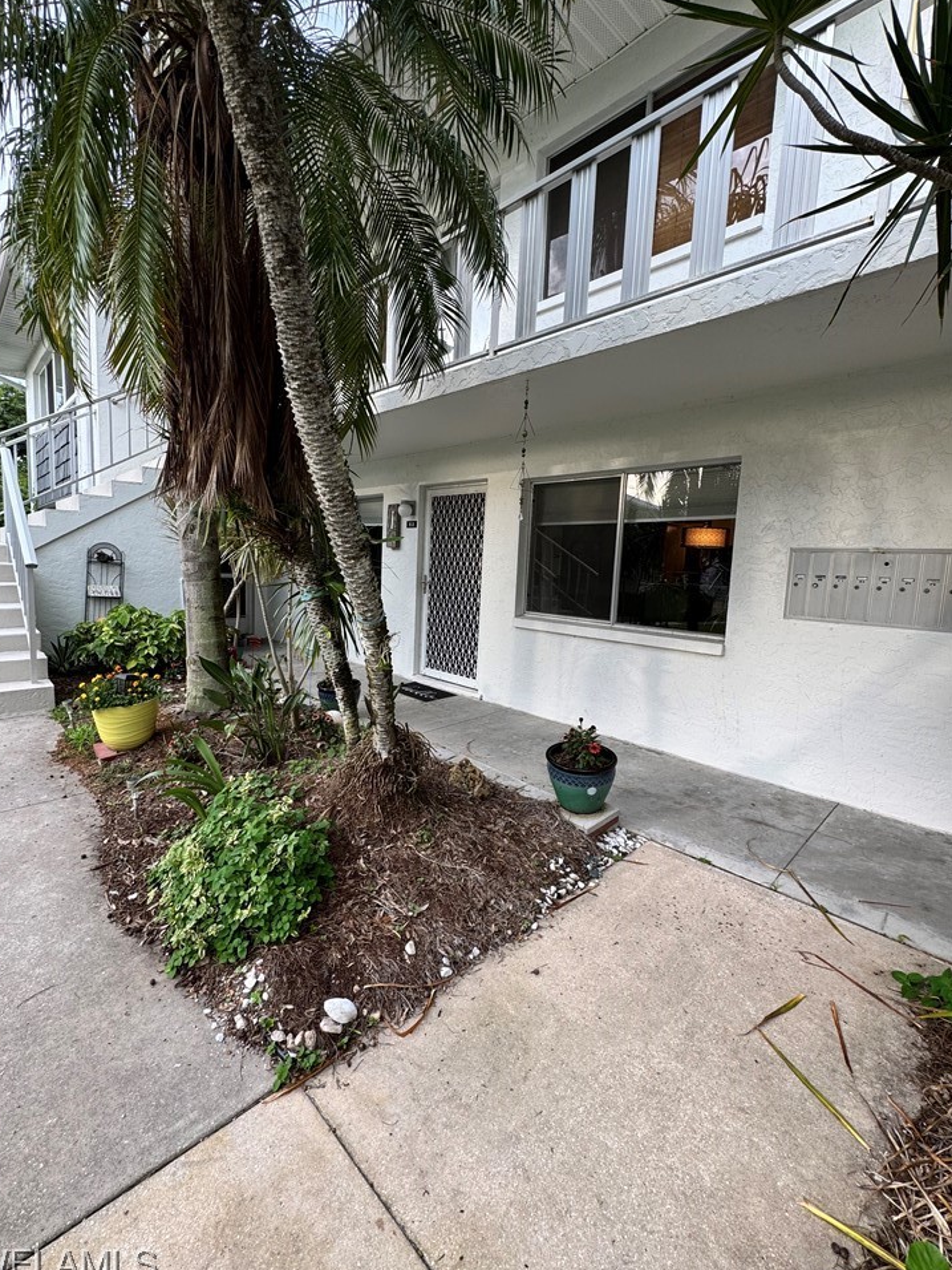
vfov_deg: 98.2
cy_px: 622
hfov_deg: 81.7
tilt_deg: -5.8
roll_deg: -1.7
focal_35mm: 15
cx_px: 447
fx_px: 550
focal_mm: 2.22
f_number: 2.2
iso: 40
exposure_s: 1/115
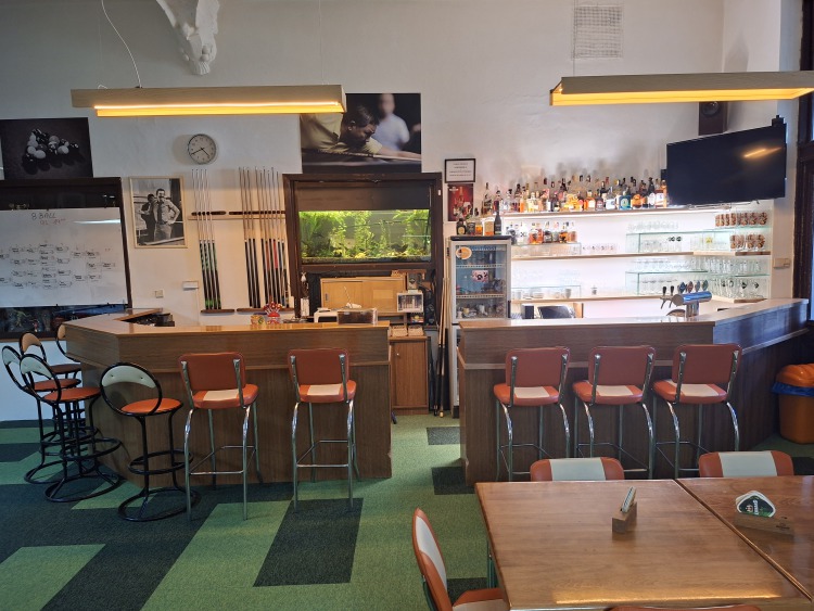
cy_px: 306
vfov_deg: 58.9
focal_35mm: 23
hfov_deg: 73.9
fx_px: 541
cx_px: 407
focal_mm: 5.54
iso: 320
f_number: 1.8
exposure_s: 1/33
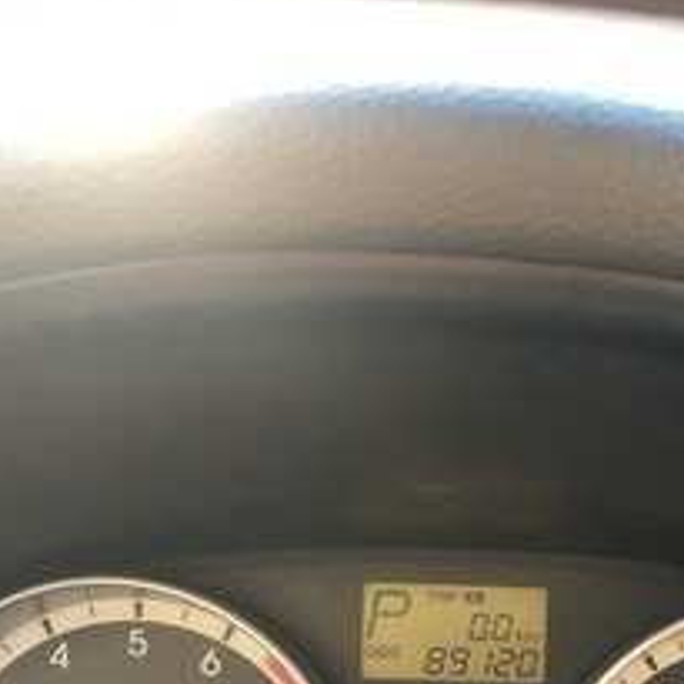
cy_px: 774
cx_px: 450
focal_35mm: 62
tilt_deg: -22.2
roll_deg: +1.0
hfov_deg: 27.6
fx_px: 1386
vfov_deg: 25.5
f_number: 2.2
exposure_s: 1/33
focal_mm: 4.15
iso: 32
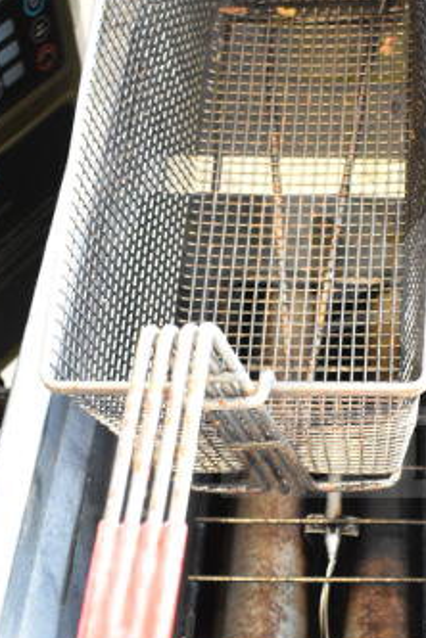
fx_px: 1533
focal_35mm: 86
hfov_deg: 15.5
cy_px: 345
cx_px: 436
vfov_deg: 23.5
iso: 1800
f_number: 3.8
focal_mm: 21
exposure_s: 1/30
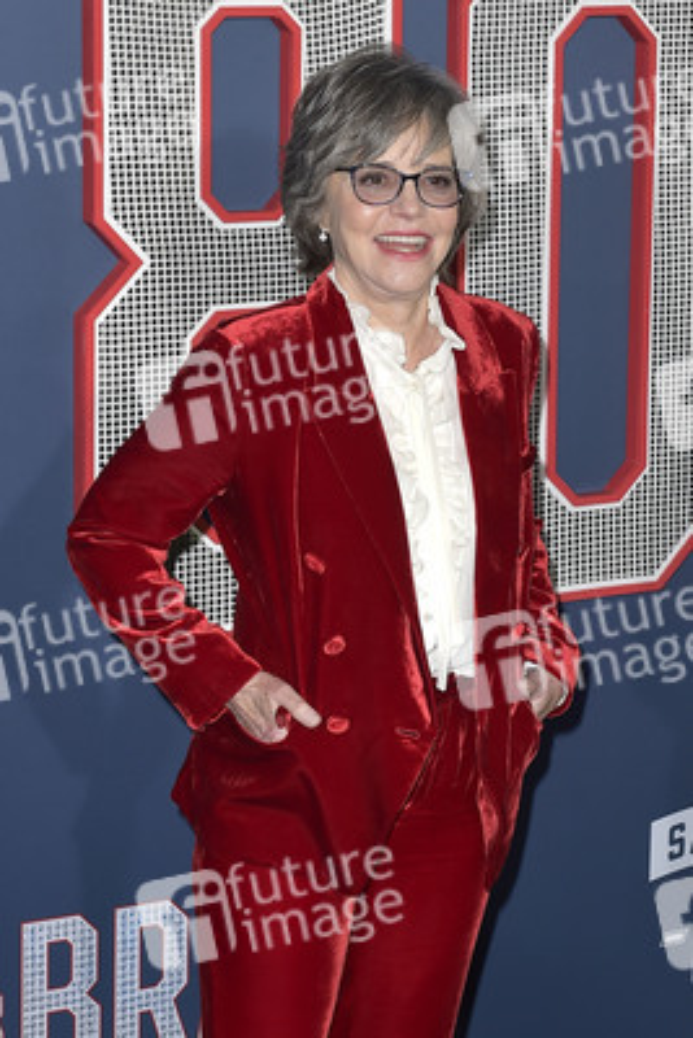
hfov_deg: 23.4
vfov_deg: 34.5
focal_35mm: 58
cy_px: 519
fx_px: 1673
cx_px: 346
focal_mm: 58
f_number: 6.3
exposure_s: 1/250
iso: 400
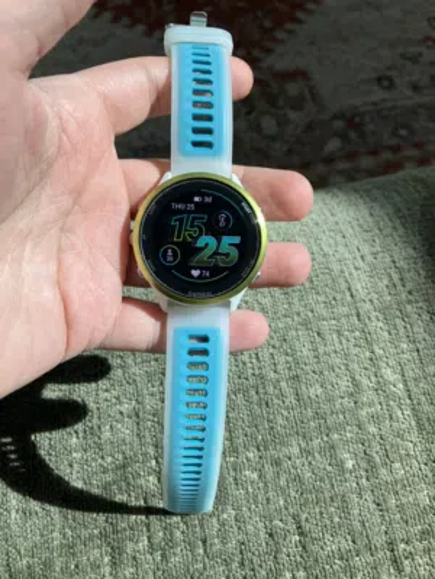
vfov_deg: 63.4
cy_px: 290
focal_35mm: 28
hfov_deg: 49.7
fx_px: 469
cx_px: 218
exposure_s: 1/379
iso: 32
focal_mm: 3.99
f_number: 1.8
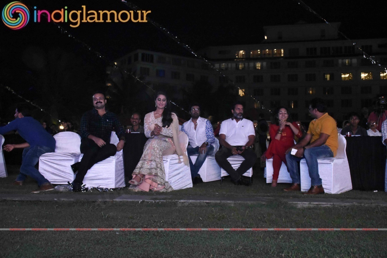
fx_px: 419
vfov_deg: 34.2
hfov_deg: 49.6
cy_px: 129
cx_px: 194
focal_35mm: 39
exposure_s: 1/100
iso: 10000
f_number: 6.3
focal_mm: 26
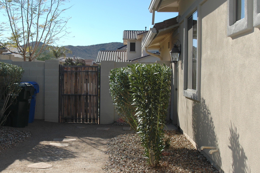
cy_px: 87
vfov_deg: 24.6
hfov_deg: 36.1
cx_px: 100
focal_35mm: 55
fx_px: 397
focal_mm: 28
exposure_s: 1/500
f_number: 7.1
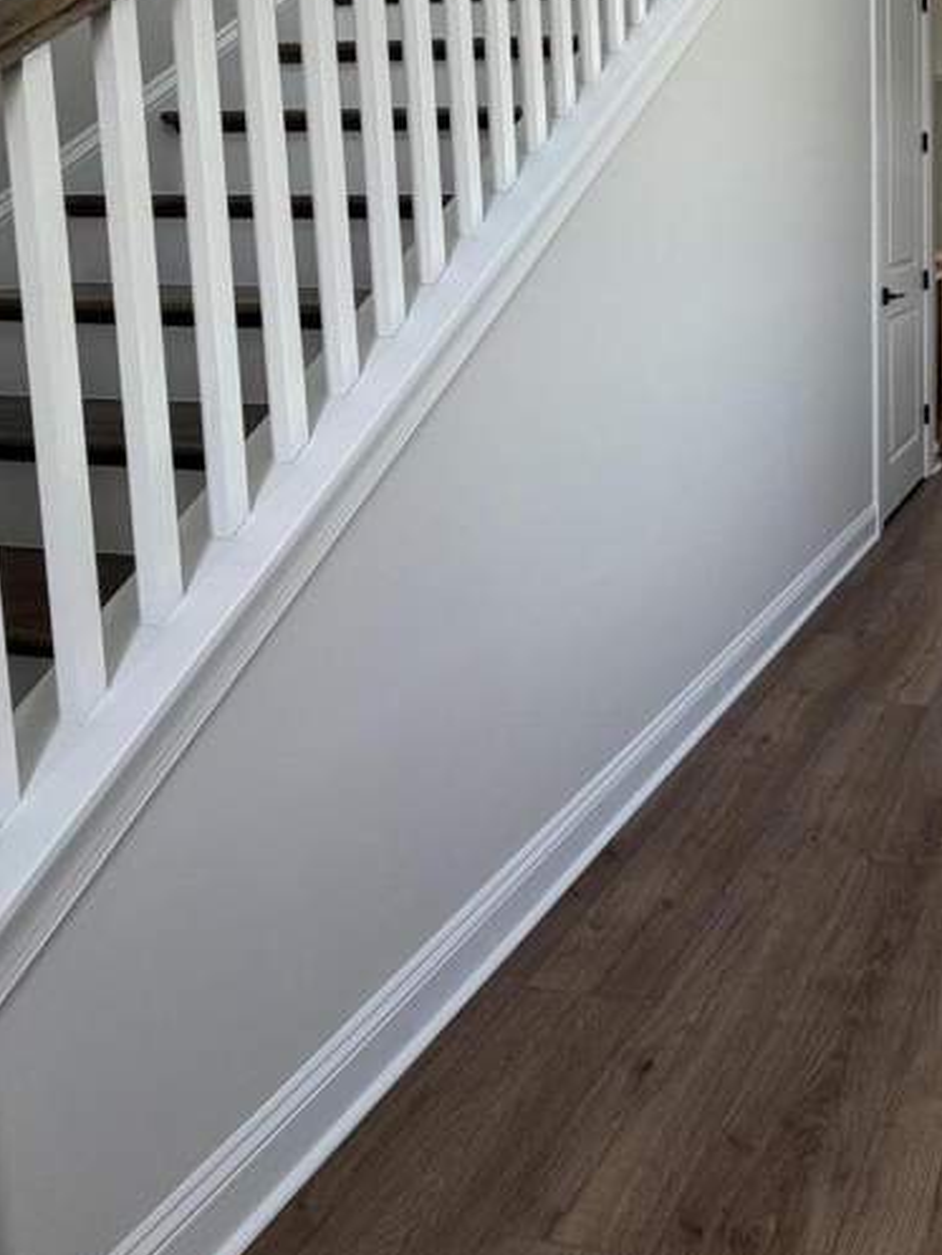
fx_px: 1088
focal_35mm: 30
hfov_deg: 39.4
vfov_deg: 56.6
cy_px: 295
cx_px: 1005
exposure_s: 1/120
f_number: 2.2
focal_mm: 2.22
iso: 50
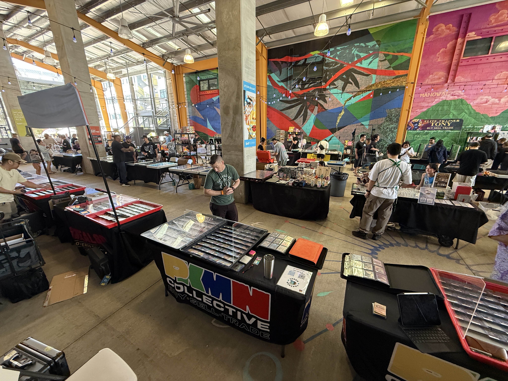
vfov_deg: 85.7
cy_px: 190
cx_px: 254
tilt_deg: -16.2
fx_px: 205
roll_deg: +0.3
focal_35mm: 14
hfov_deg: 102.1
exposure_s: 1/60
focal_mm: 2.22
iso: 500
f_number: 2.2
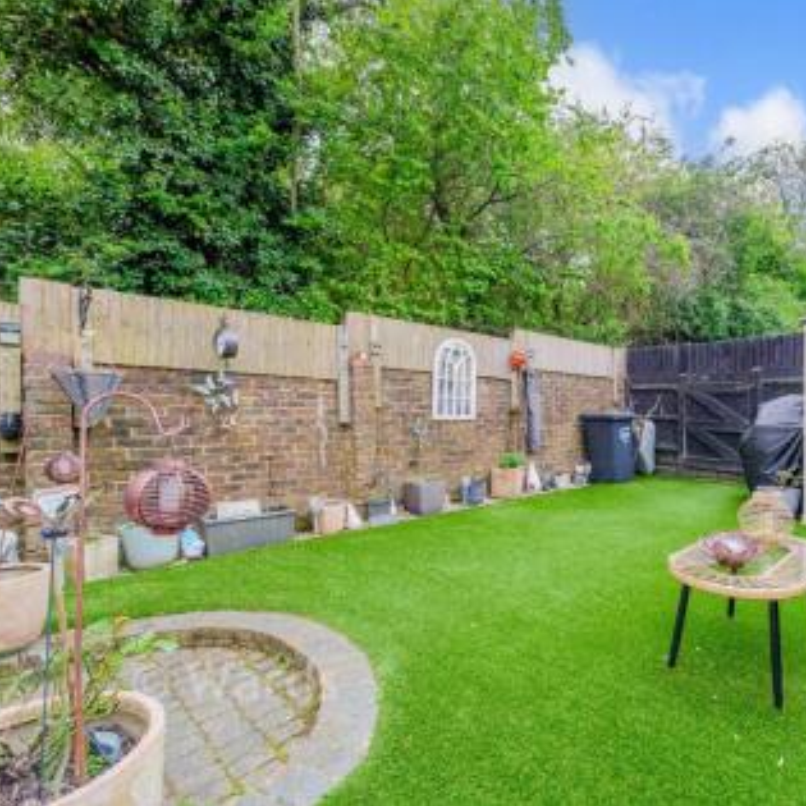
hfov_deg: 78.5
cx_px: 527
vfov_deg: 80.7
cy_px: 403
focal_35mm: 18
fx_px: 474
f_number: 8
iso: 640
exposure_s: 1/160
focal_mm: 14
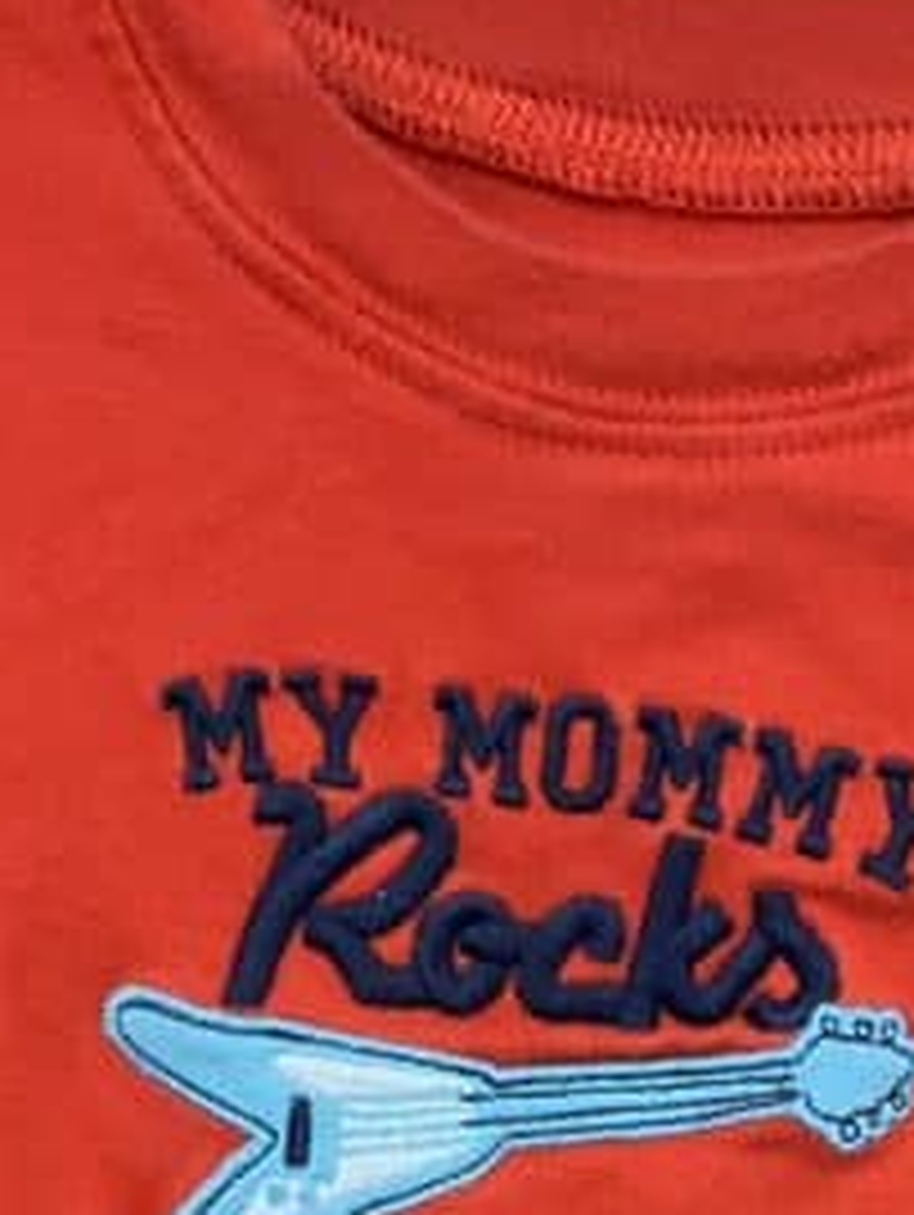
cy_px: 1377
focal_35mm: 116
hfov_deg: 12.8
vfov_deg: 16.4
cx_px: 554
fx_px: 4077
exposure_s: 1/40
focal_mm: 3
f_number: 1.8
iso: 200
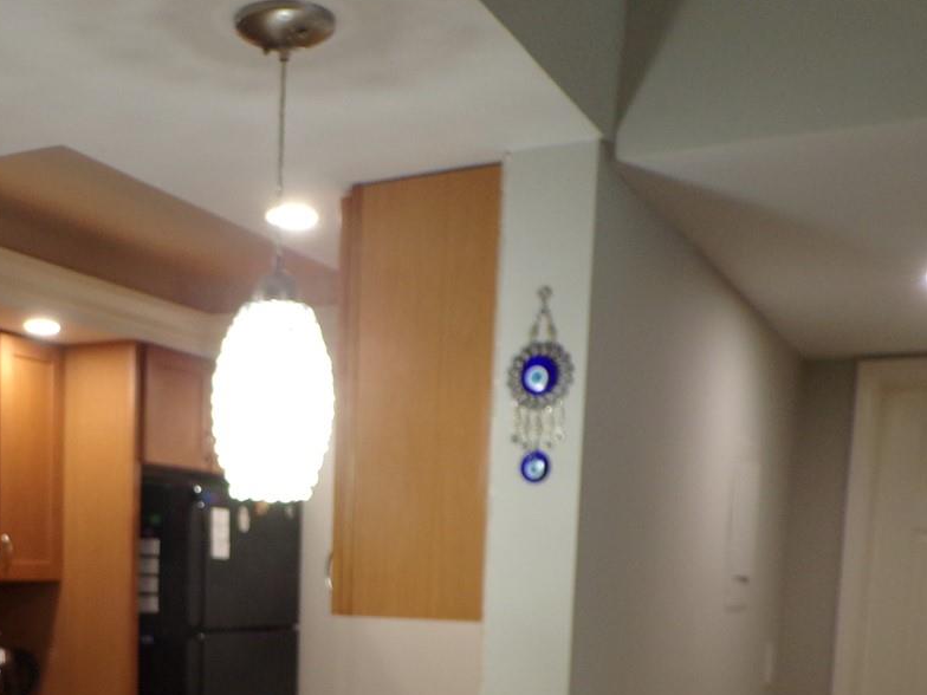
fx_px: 1312
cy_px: 682
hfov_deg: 38.2
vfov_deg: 28.0
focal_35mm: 49
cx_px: 267
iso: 116
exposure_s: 1/34
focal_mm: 4.3
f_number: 3
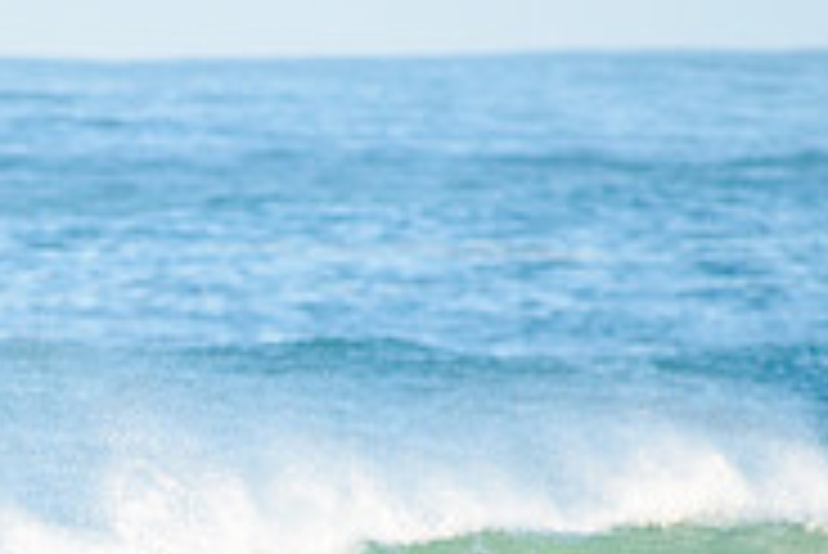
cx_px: 0
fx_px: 36299
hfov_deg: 1.3
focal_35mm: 1577
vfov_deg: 0.9
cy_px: 822
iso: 450
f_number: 5.6
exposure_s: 1/1600
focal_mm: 500
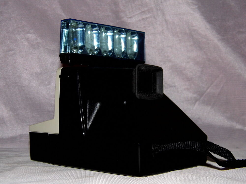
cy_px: 92
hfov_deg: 33.2
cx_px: 123
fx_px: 412
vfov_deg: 25.2
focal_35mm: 58
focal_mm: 10.4
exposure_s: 1/60
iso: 100
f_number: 3.9
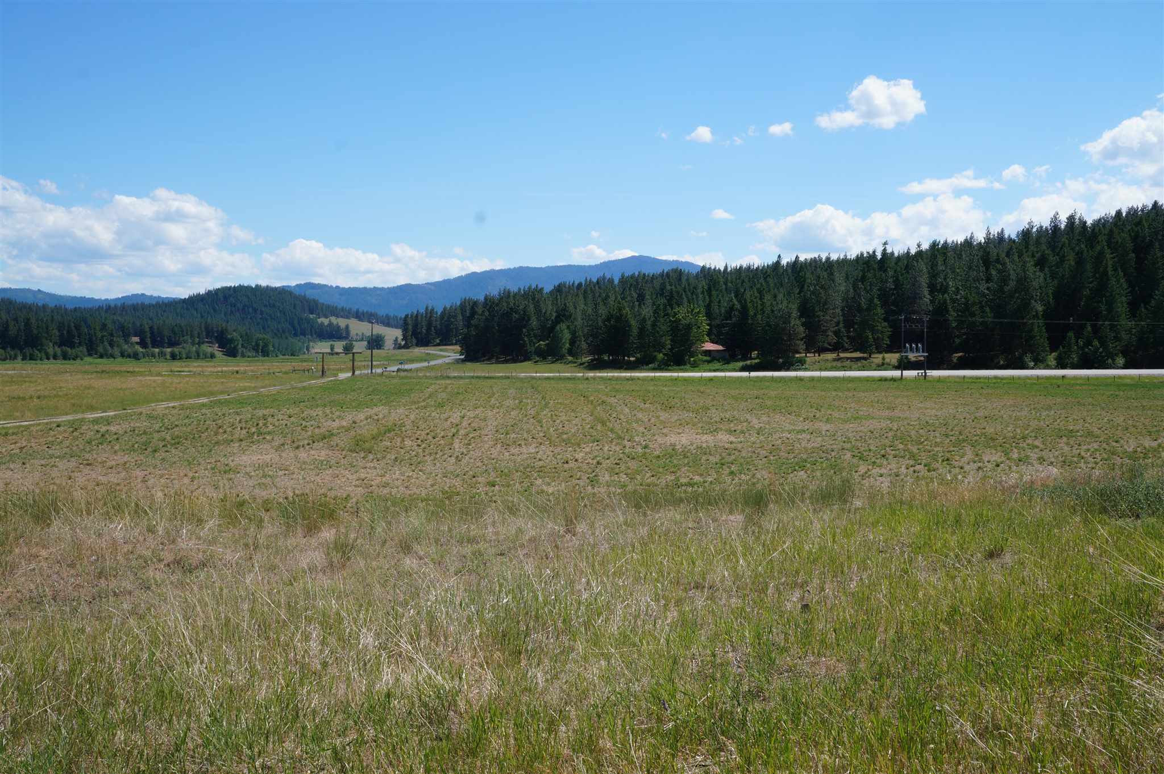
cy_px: 387
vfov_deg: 35.4
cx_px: 582
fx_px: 1211
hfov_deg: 51.3
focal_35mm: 38
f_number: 16
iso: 100
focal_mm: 25
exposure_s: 1/80
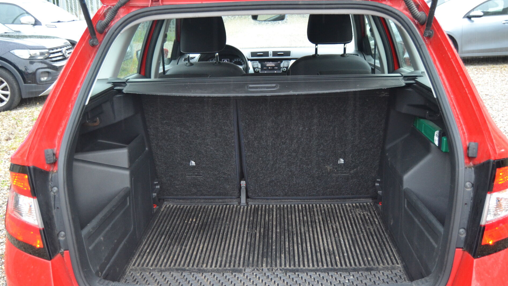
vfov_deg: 31.2
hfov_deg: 52.8
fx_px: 512
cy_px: 156
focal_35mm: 38
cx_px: 253
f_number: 3.8
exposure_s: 1/60
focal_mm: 24
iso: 1400
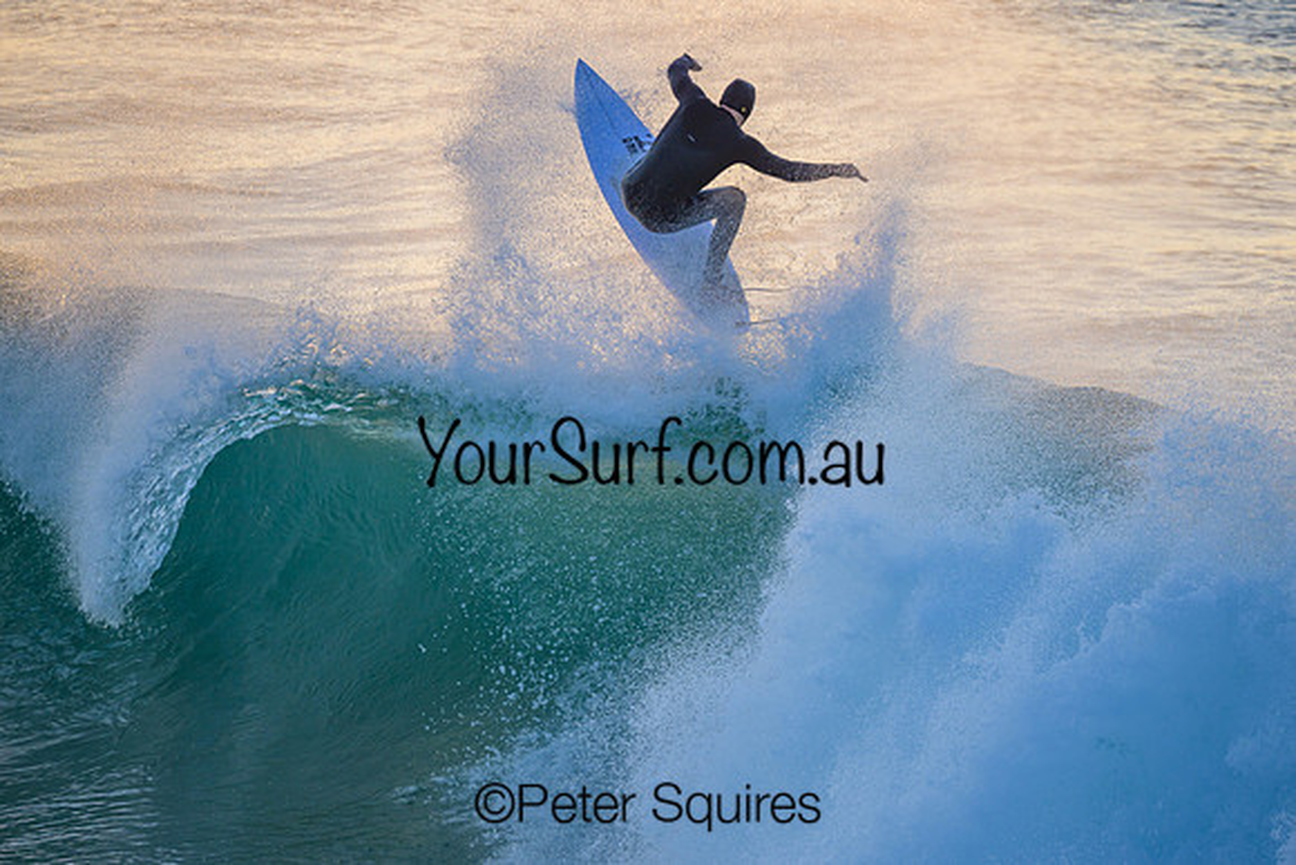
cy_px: 491
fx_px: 32691
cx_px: 735
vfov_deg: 1.5
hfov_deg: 2.3
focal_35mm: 908
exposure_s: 1/400
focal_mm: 800
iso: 360
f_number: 6.3
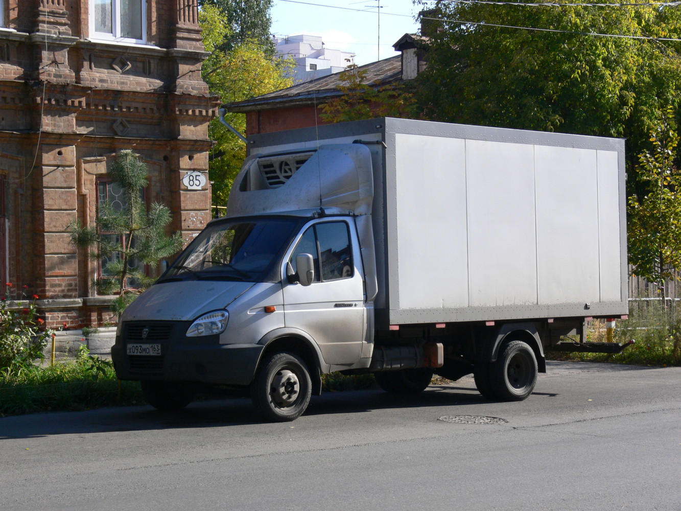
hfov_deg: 25.0
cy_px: 256
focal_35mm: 78
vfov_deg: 18.9
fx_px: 1535
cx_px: 340
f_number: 7.1
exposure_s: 1/200
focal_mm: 16.4
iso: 100
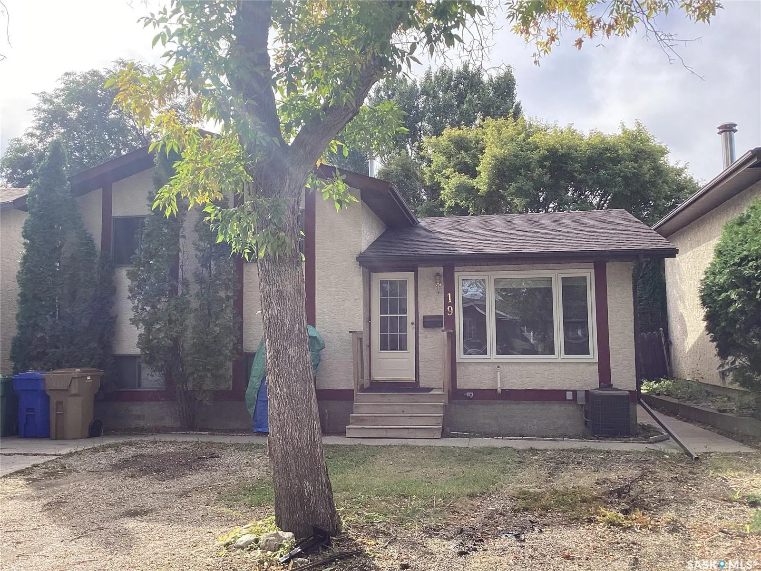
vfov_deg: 45.4
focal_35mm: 31
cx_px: 380
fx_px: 682
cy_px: 286
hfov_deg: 58.4
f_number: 2.4
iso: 25
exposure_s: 1/473
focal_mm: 3.3
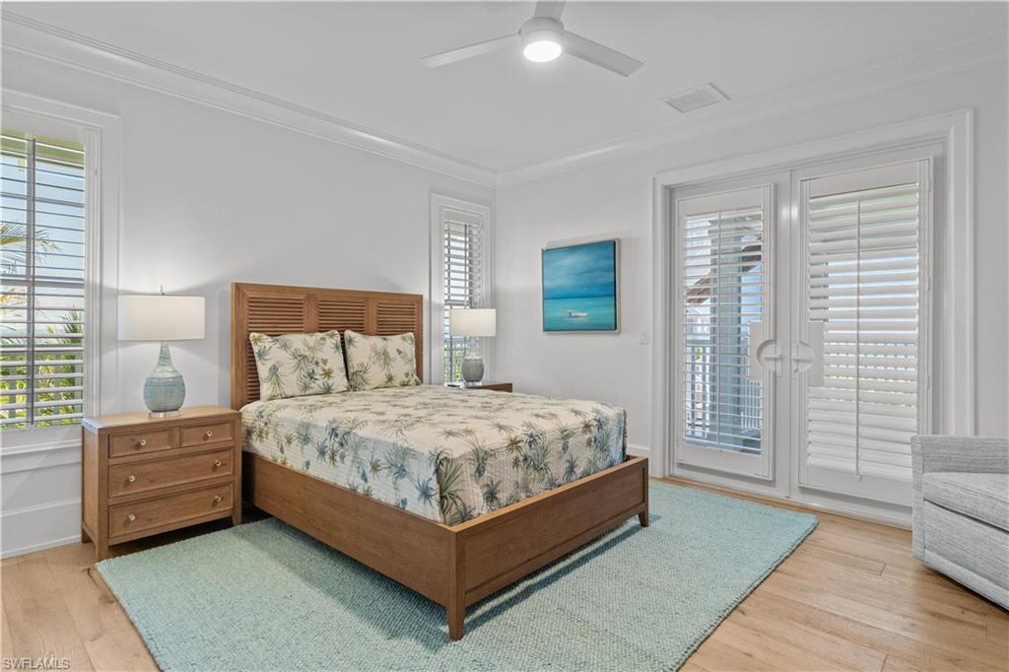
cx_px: 504
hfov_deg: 90.0
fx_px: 504
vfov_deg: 67.3
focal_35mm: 18
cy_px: 336
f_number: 7.1
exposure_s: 1/13
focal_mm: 12
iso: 1600
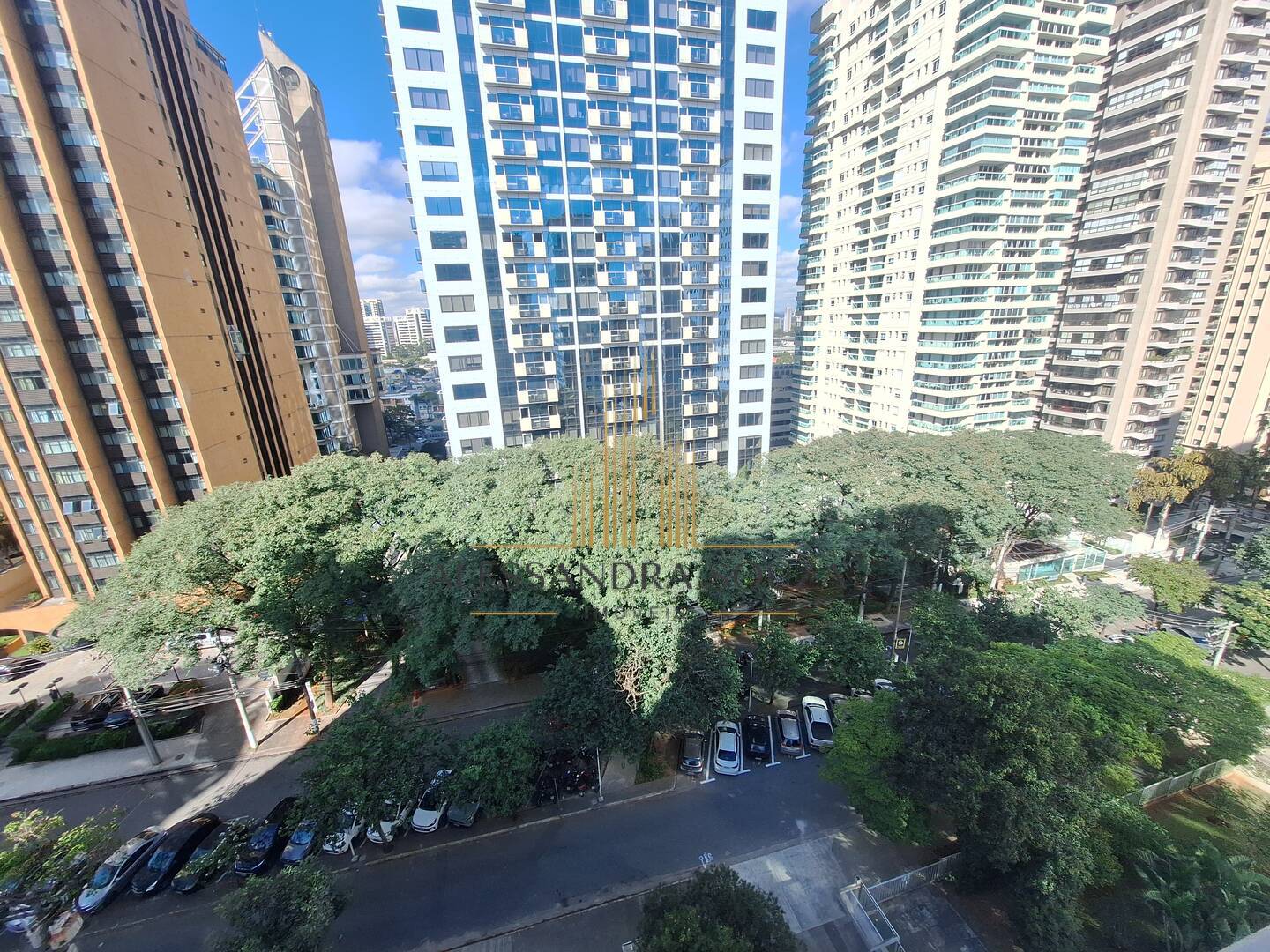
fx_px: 477
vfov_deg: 89.9
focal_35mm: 13
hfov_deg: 106.2
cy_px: 476
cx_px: 635
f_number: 2.2
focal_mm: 1.74
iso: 40
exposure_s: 1/1295
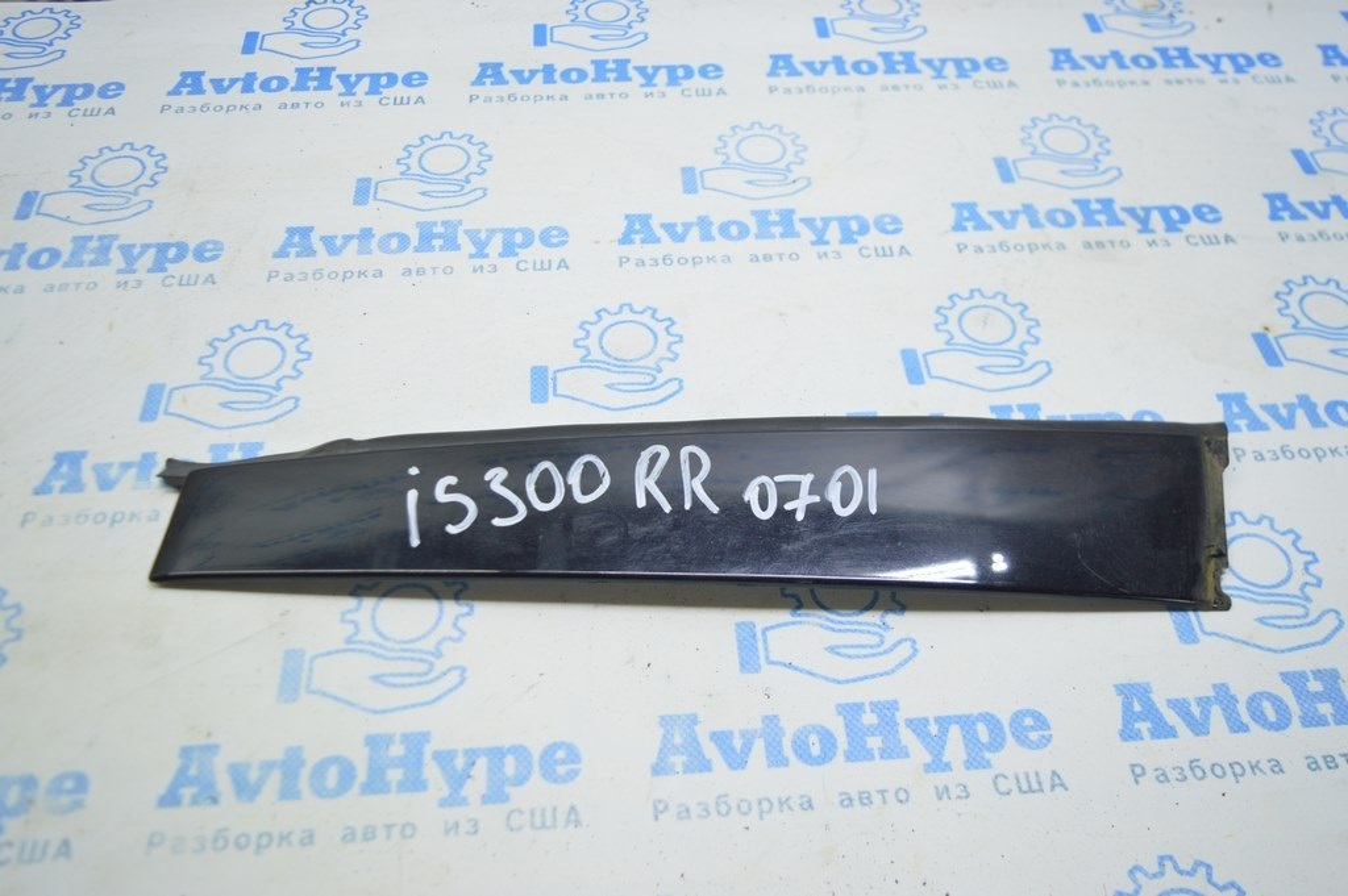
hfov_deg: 57.3
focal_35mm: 33
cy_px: 448
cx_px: 674
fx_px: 1235
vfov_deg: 39.9
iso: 400
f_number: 3.8
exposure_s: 1/40
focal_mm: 22
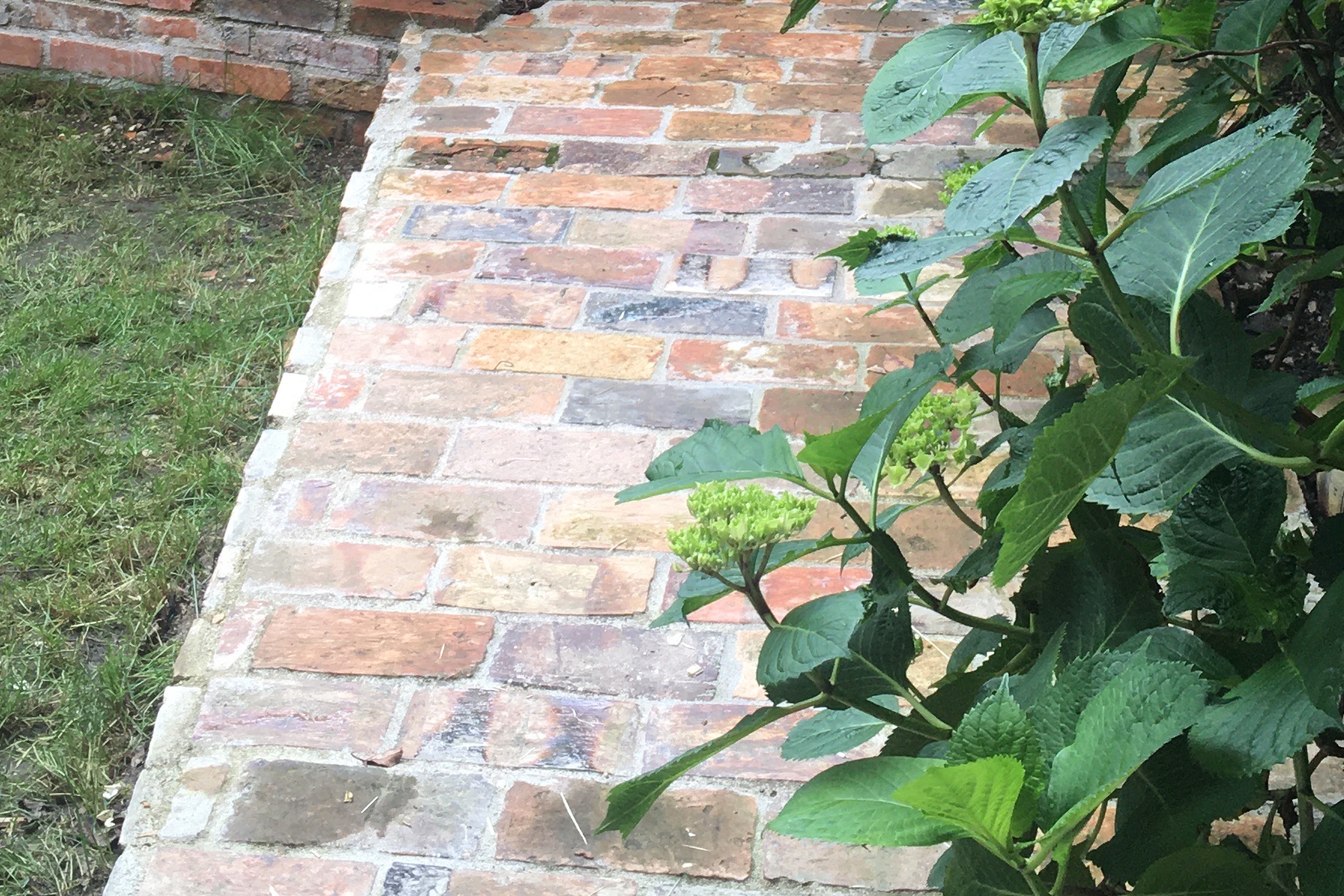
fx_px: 2538
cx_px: 692
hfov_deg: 29.7
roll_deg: +0.2
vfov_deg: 19.0
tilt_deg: -11.6
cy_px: -147
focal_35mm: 68
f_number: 2.2
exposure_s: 1/100
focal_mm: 4.15
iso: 32
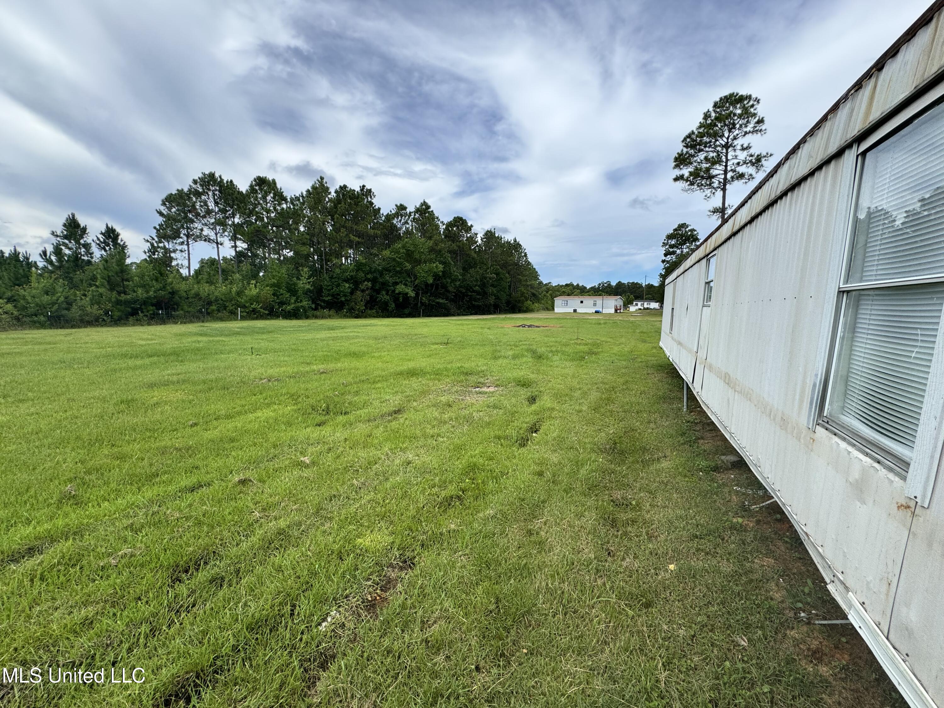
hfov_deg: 102.1
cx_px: 472
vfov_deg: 85.7
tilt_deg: -7.9
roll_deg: -1.3
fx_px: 382
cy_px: 354
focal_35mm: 14
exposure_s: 1/1048
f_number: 2.2
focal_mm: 2.22
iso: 40
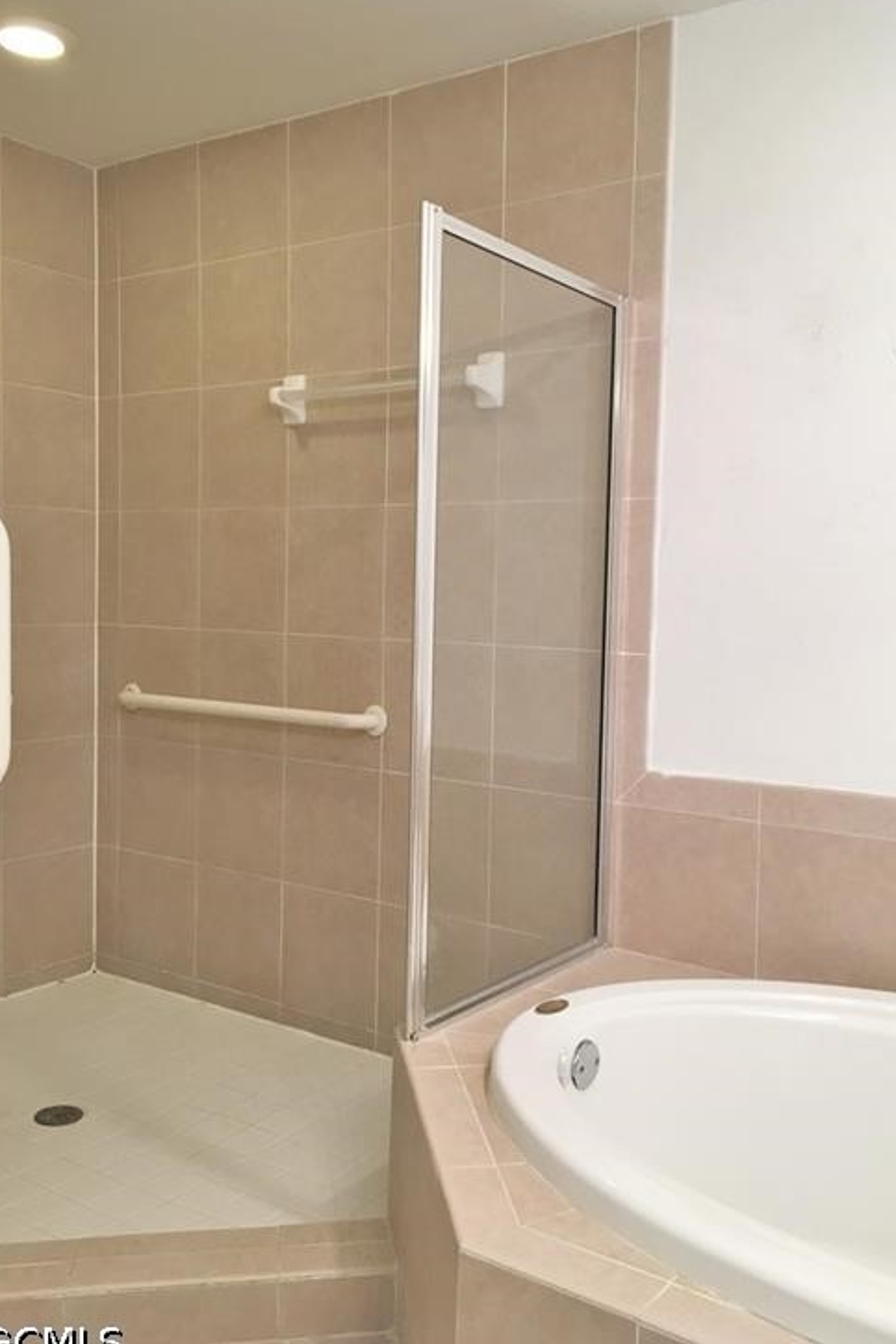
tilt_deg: -3.7
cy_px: 661
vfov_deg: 58.7
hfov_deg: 41.1
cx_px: 482
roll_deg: -1.1
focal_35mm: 32
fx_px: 1194
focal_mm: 4.15
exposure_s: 1/30
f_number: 2.2
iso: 80
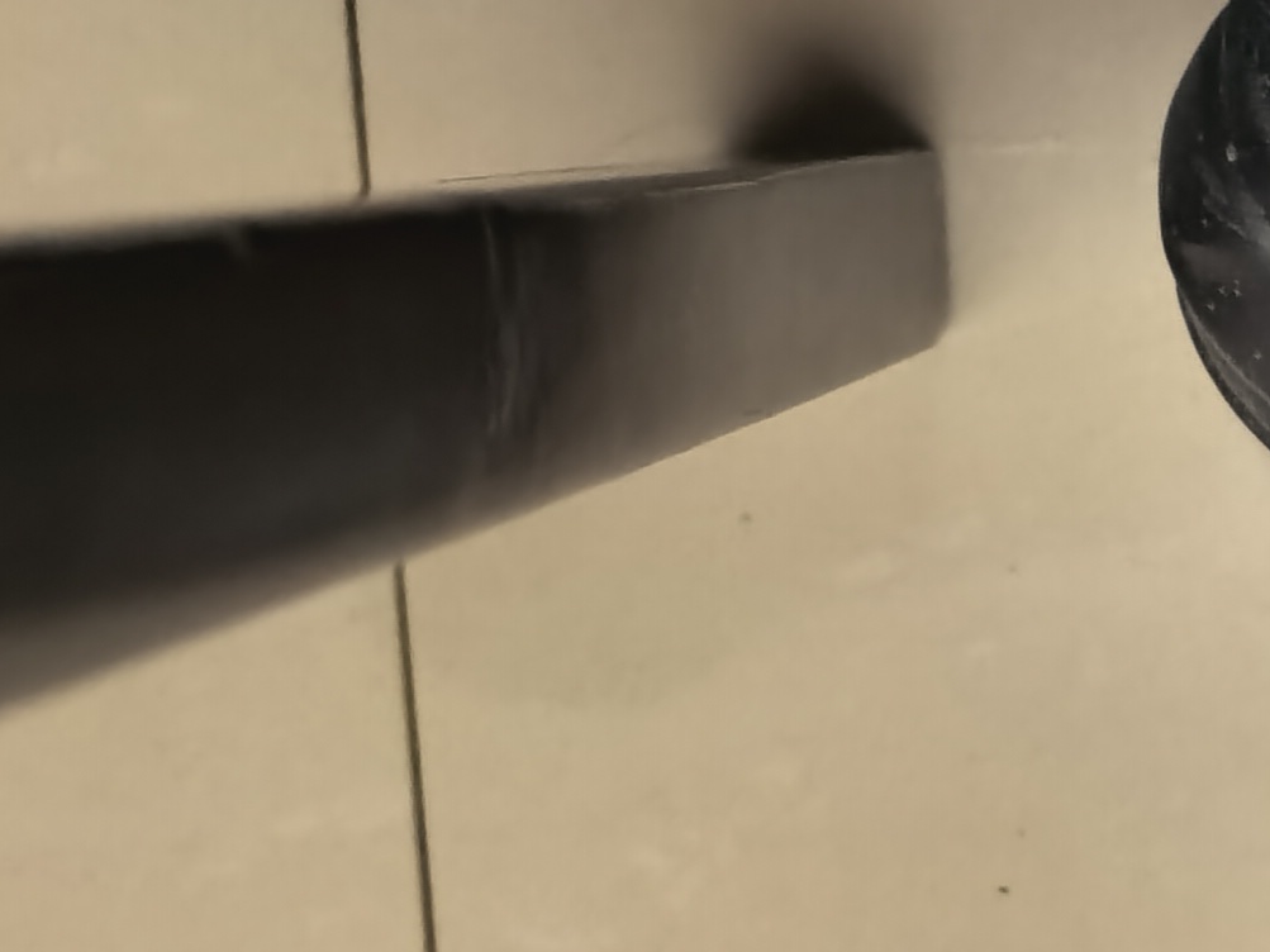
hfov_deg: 17.5
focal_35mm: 98
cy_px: 101
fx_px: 3595
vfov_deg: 14.9
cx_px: 2022
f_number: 2
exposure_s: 1/99.9
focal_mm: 8.5
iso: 1250
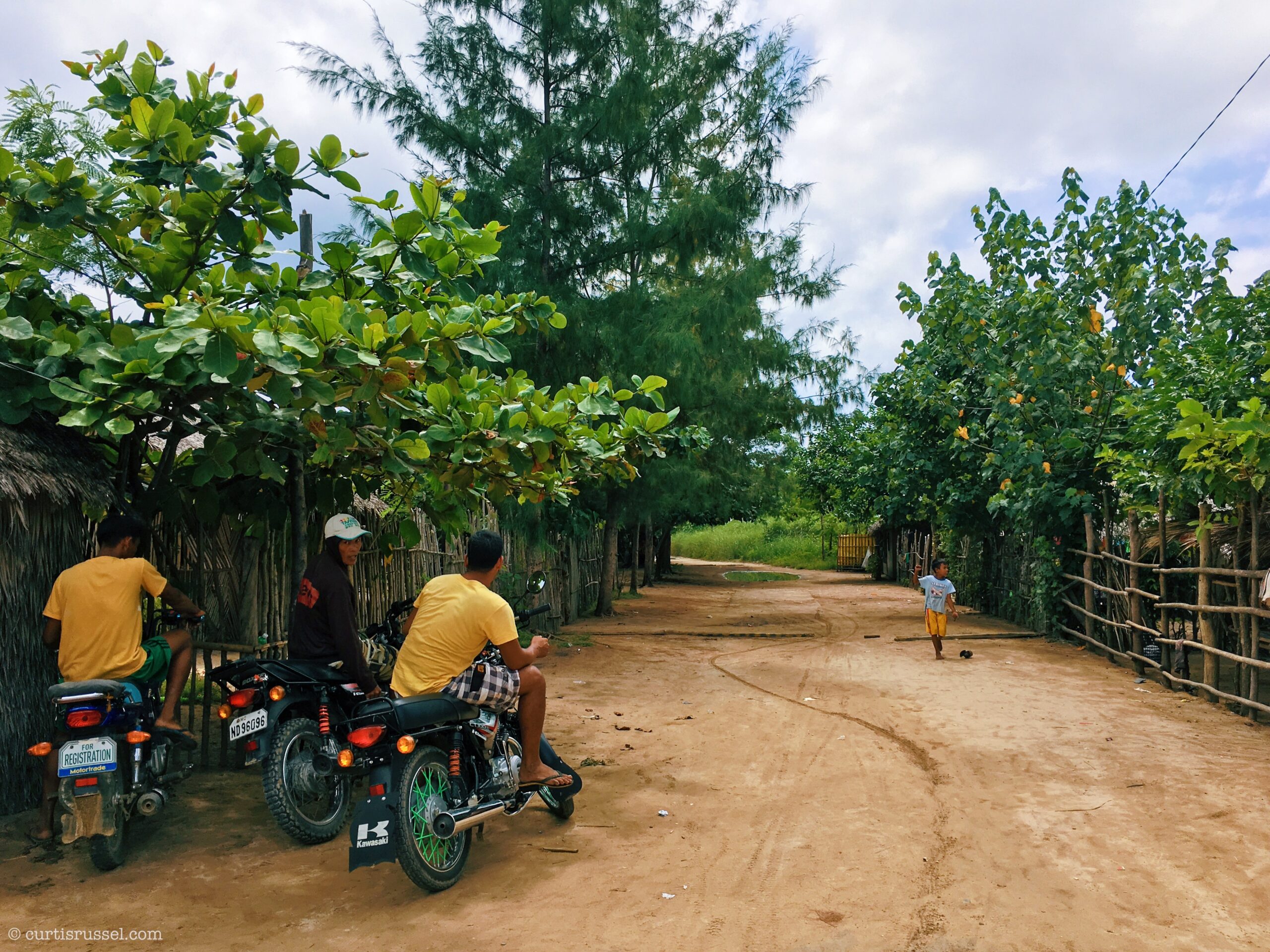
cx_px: 635
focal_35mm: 29
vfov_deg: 48.2
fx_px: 1064
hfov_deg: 61.7
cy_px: 476
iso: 25
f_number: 2.2
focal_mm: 4.15
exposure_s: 1/1700
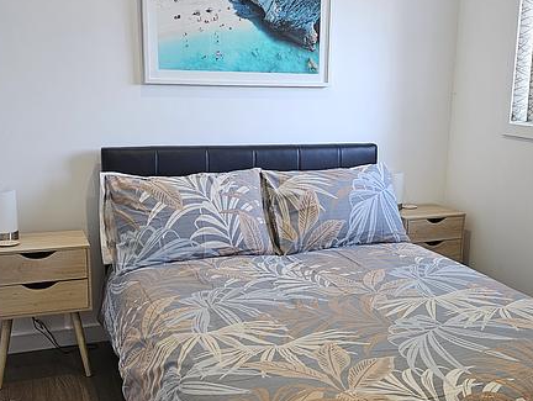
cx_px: 326
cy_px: 221
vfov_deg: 43.0
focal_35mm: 33
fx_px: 509
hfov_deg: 54.8
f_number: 1.7
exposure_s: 1/100
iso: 100
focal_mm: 6.3
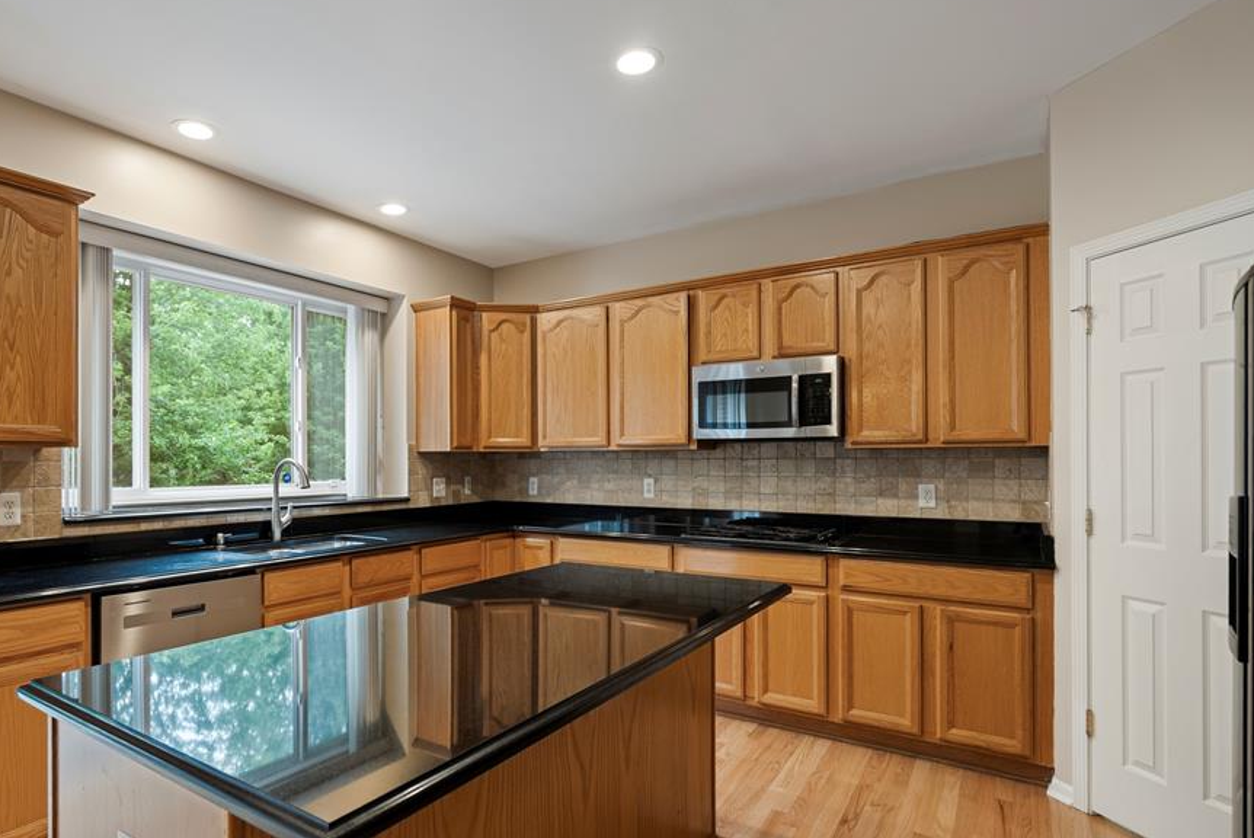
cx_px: 527
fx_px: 662
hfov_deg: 86.2
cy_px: 476
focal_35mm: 19
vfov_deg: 64.4
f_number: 4
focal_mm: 16
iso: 100
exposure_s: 1/2
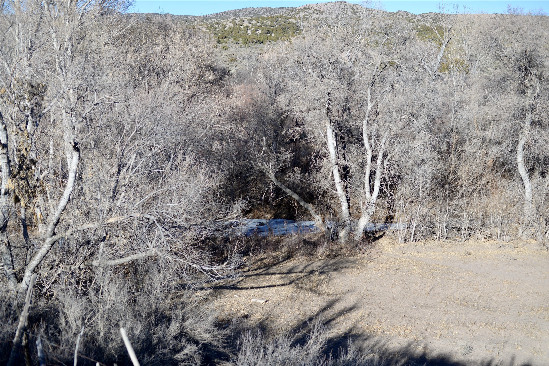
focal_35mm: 50
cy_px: 183
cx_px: 274
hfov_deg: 39.6
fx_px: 763
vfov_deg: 27.0
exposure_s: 1/2500
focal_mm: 50
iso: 100
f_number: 2.8
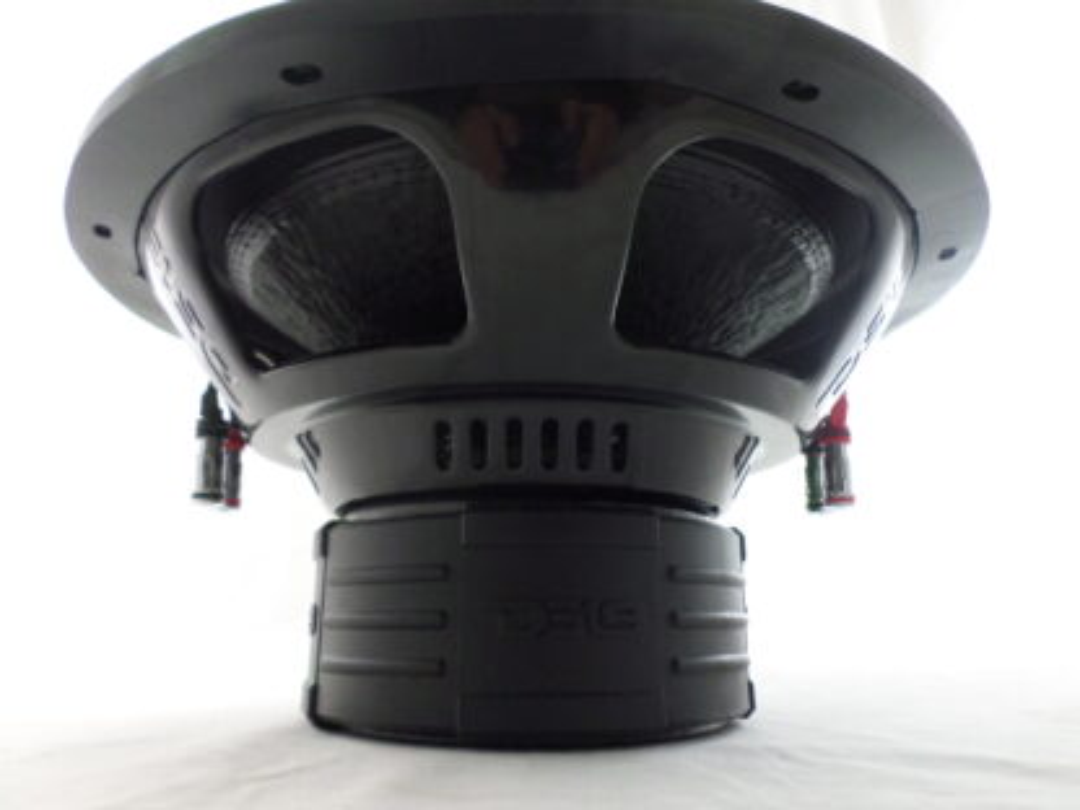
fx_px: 780
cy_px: 405
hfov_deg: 69.4
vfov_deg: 54.9
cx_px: 540
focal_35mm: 25
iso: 200
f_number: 2.5
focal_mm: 4.5
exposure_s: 1/30
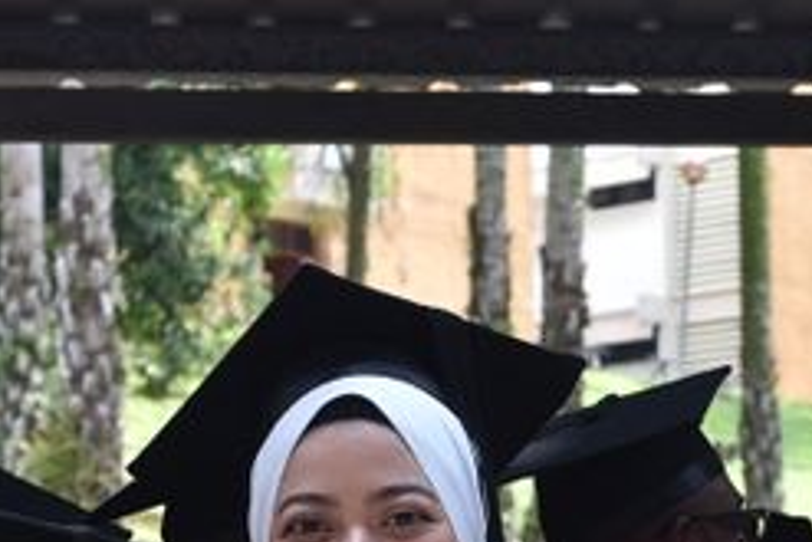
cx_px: 519
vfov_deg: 9.3
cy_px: 741
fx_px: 3272
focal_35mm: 145
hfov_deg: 14.1
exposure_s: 1/200
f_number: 5
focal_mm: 35
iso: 100
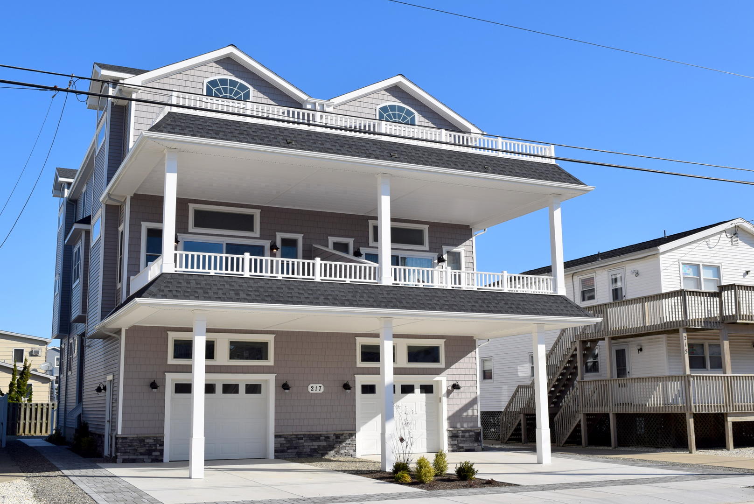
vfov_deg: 34.3
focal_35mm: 39
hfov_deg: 49.5
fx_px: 817
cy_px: 252
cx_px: 377
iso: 200
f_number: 11
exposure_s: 1/500
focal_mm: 26
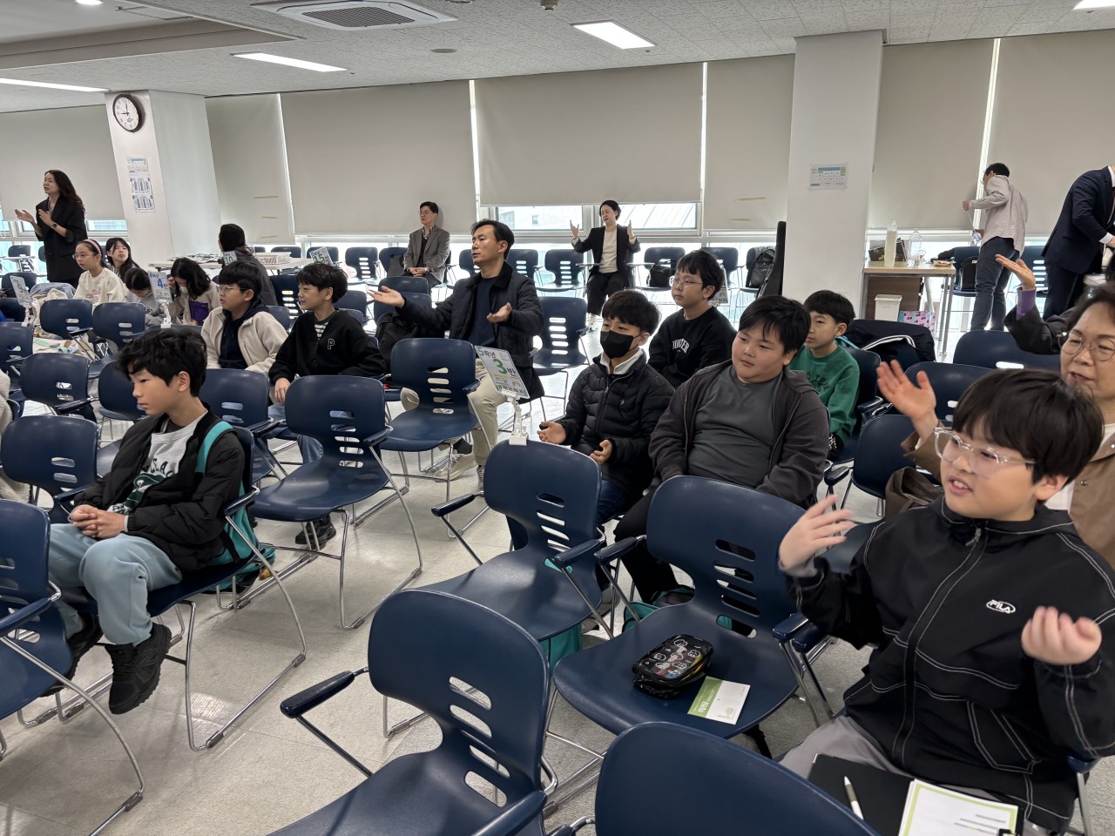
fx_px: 837
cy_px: 418
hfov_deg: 67.3
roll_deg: +0.3
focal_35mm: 26
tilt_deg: -15.7
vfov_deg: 53.1
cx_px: 558
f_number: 1.6
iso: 125
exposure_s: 1/60
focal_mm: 5.96
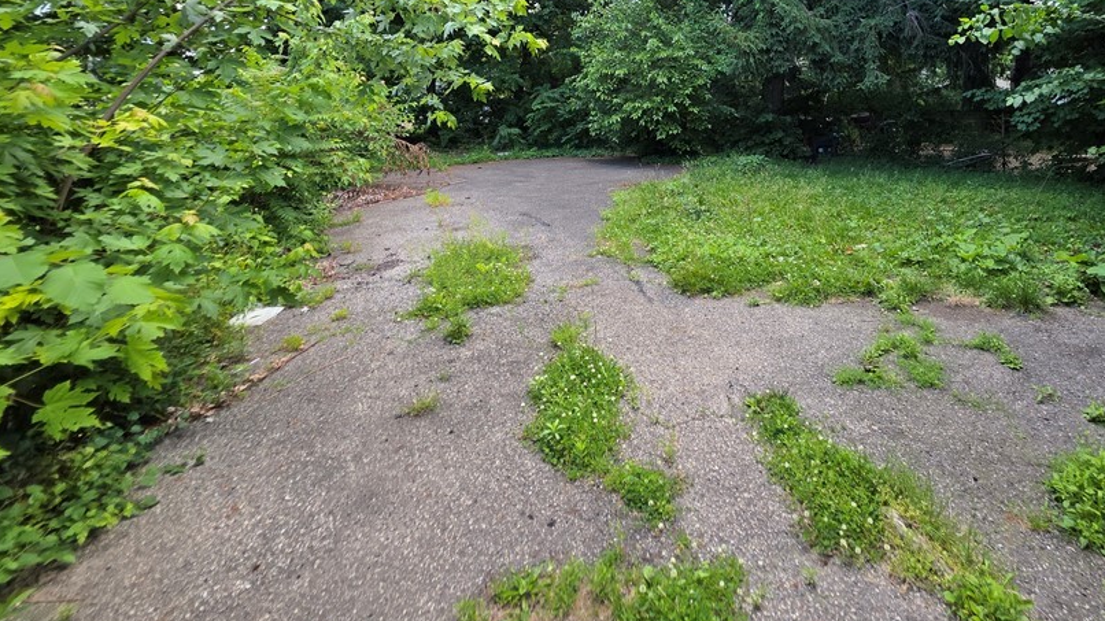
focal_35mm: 18
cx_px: 694
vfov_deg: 56.9
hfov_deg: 90.7
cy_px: 133
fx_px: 527
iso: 20
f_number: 1.9
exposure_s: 1/120
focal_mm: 2.2
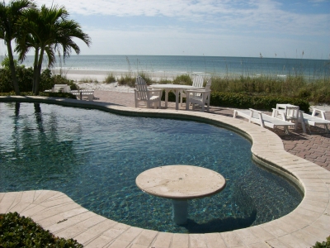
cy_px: 124
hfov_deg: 51.4
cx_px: 165
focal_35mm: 36
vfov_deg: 39.7
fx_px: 343
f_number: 4.8
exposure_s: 1/1155
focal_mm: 6
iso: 80
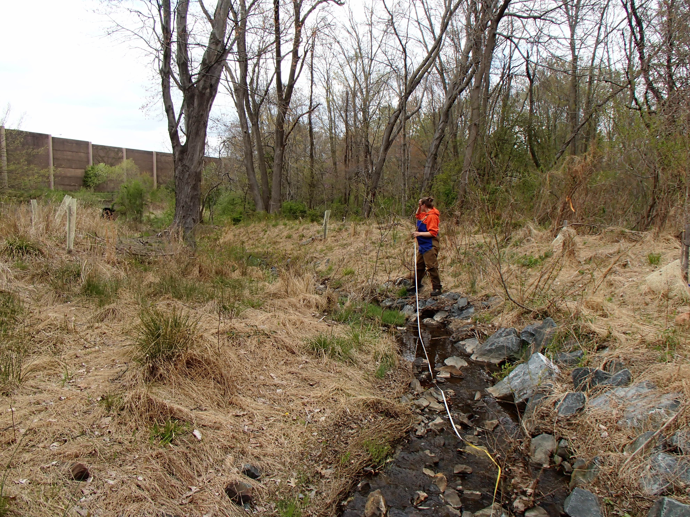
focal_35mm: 28
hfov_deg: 63.4
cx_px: 345
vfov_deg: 49.7
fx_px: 558
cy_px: 258
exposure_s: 1/400
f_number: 3.9
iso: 100
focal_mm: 5
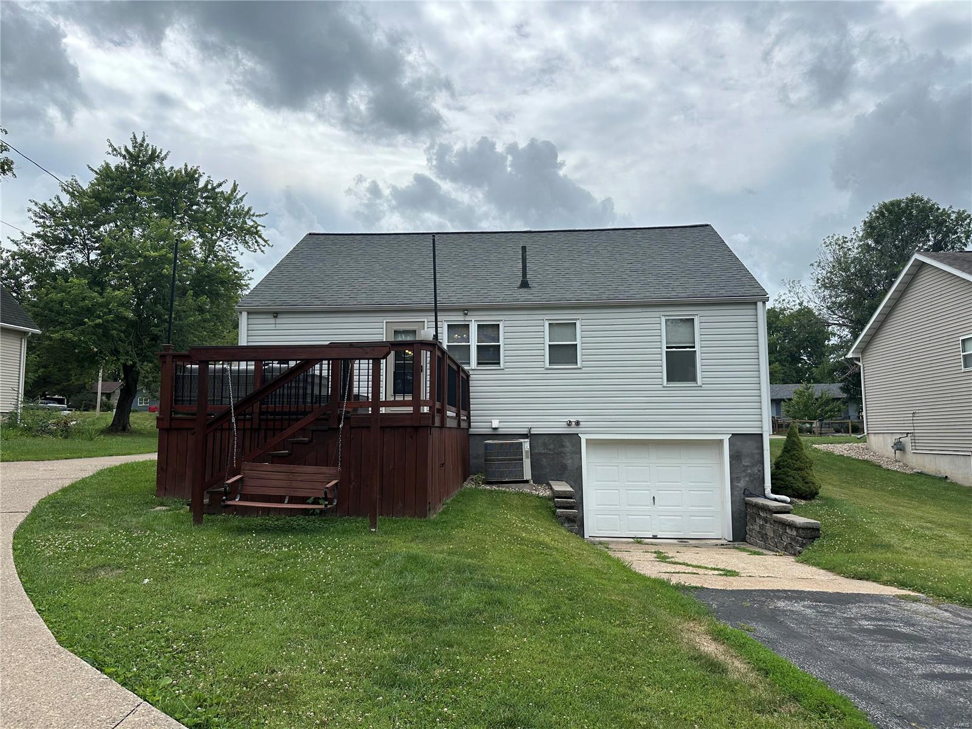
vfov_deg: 56.8
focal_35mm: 24
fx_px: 674
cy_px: 364
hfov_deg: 71.6
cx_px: 486
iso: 80
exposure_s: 1/7042
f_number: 1.78
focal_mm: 6.86
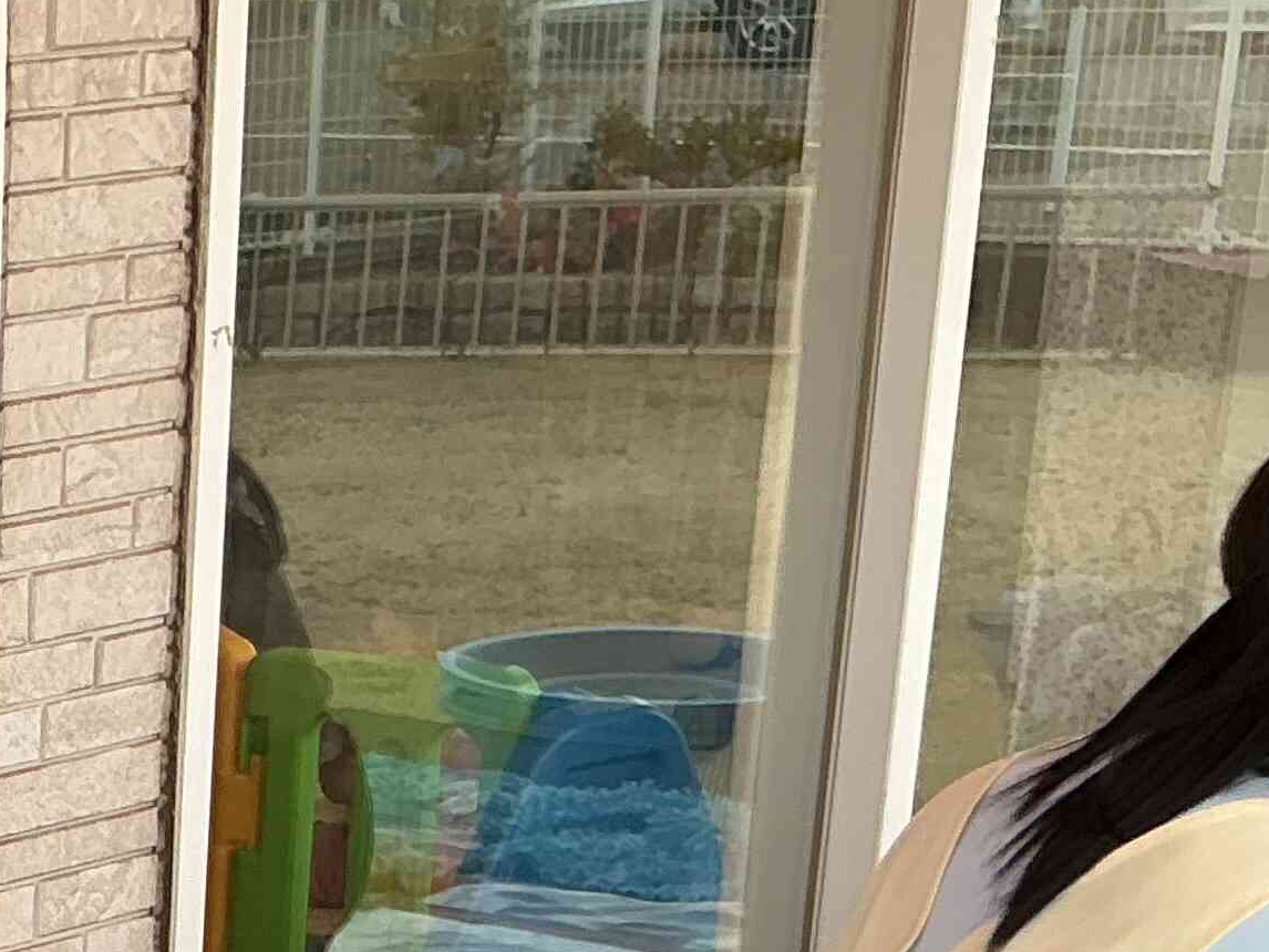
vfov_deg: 13.5
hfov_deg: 17.0
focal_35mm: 102
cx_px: -756
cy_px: 1521
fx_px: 3740
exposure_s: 1/297
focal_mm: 3
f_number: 1.8
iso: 25
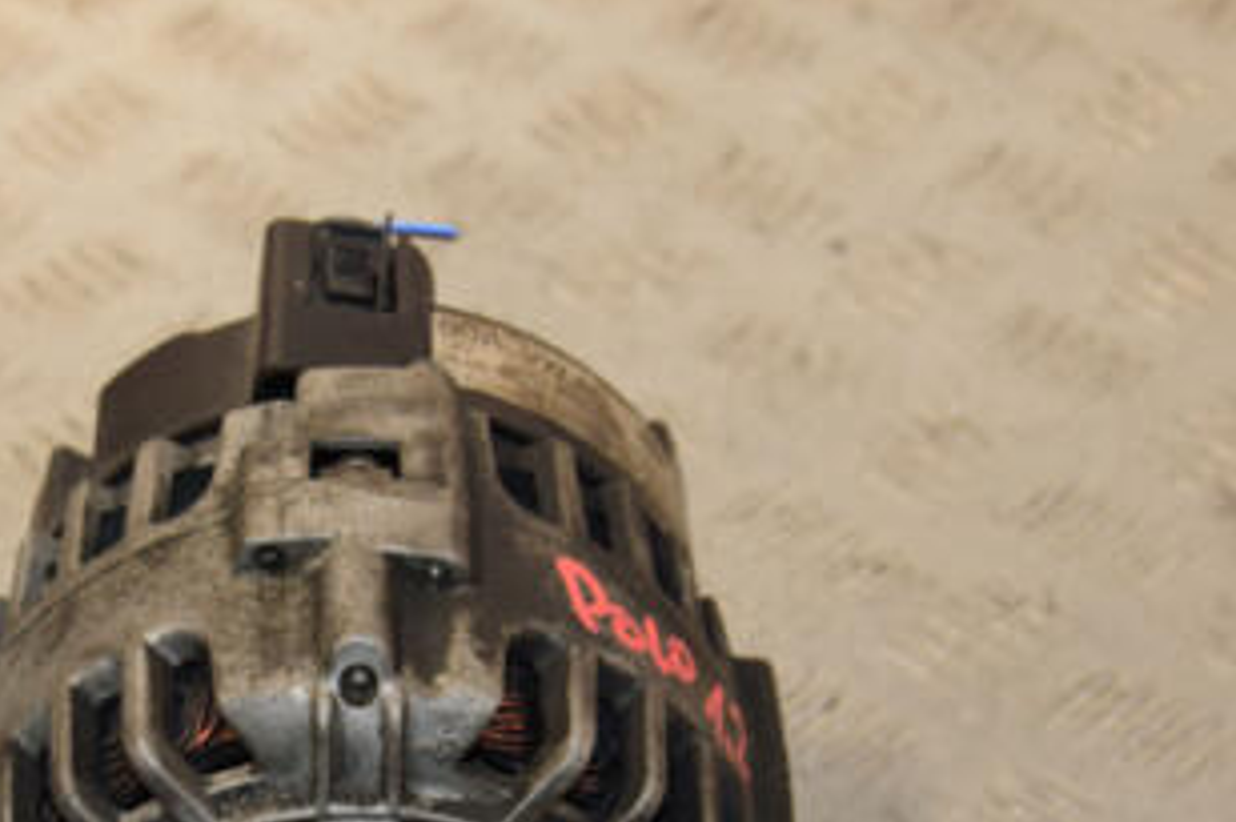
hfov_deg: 17.4
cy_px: 730
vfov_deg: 11.6
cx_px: 293
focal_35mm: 117
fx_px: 4015
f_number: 6.3
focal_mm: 40
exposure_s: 1/200
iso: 800
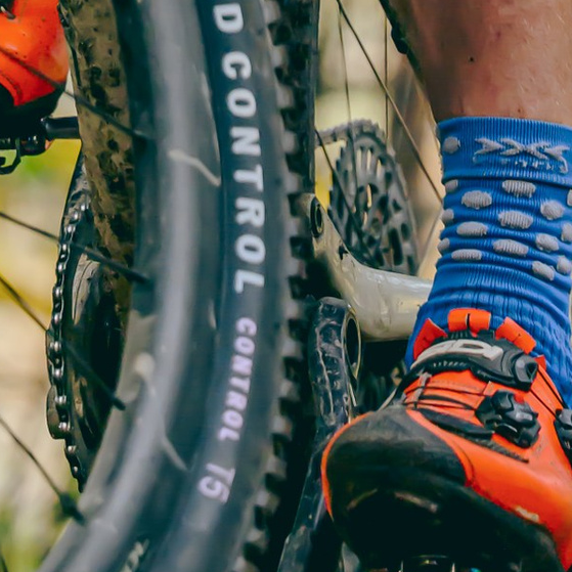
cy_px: -800
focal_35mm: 409
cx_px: -67
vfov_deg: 4.2
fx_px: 7646
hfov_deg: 4.3
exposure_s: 1/1000
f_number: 2.8
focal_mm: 70
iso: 500
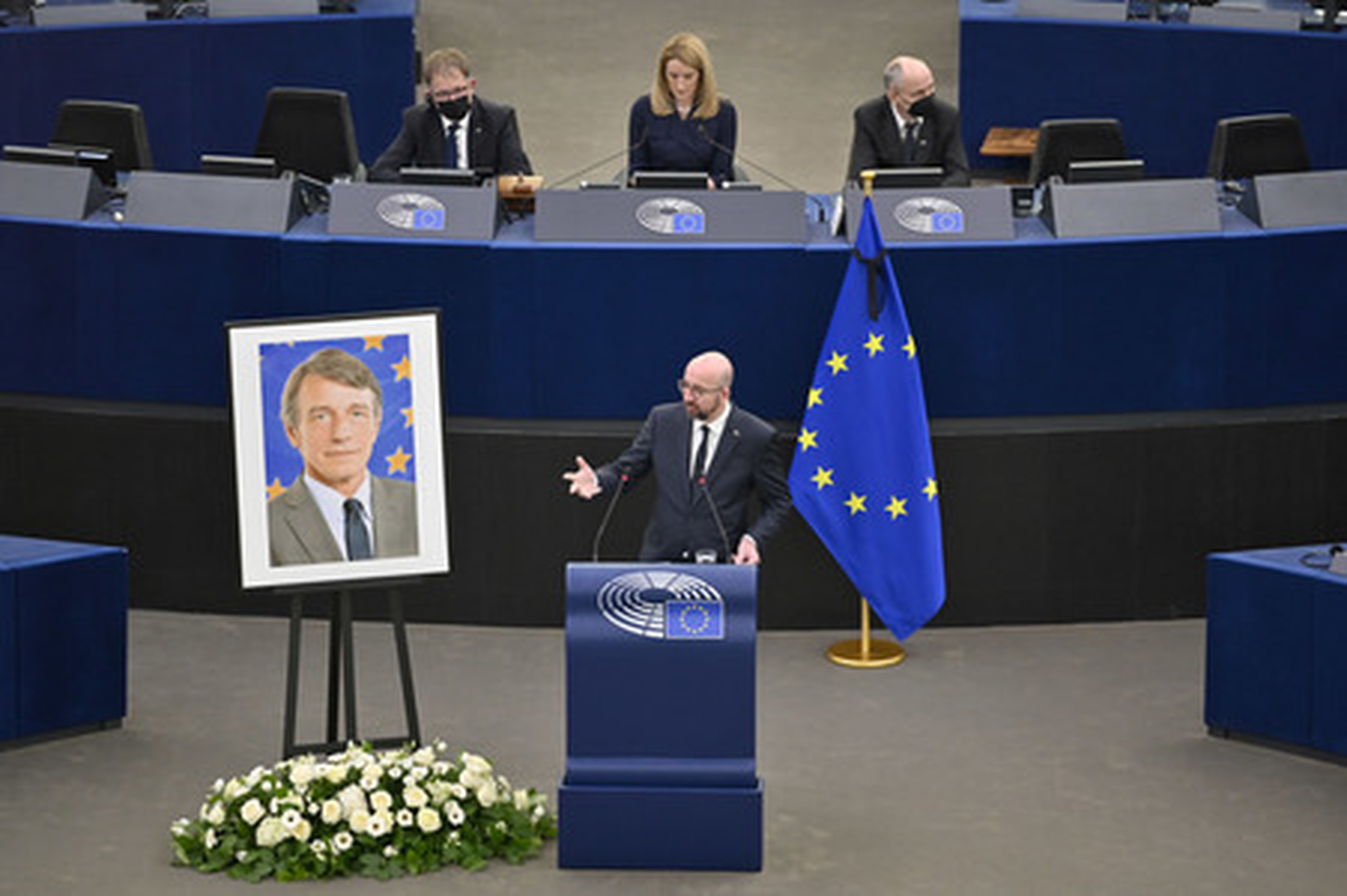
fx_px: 7478
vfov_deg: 6.9
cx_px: 674
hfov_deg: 10.3
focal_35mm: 200
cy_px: 448
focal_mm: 200
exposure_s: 1/320
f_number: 2.8
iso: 1000
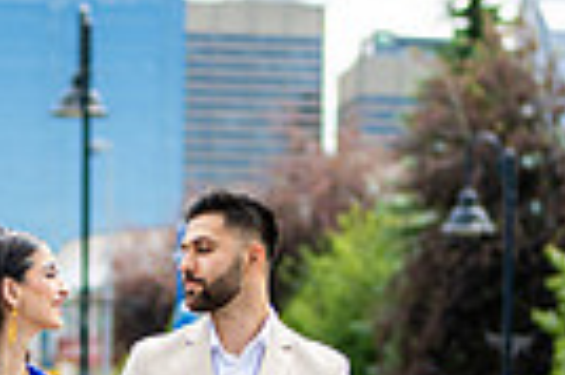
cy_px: 394
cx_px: 21
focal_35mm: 152
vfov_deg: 8.9
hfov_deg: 13.4
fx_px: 2383
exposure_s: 1/4000
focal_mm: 35
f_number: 1.2
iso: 125
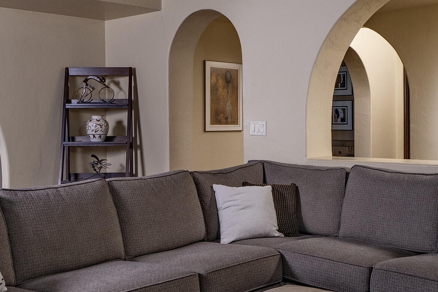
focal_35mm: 48
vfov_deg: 28.0
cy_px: 121
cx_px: 236
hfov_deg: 41.1
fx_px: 584
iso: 200
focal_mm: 20
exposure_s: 1/100
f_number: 7.1
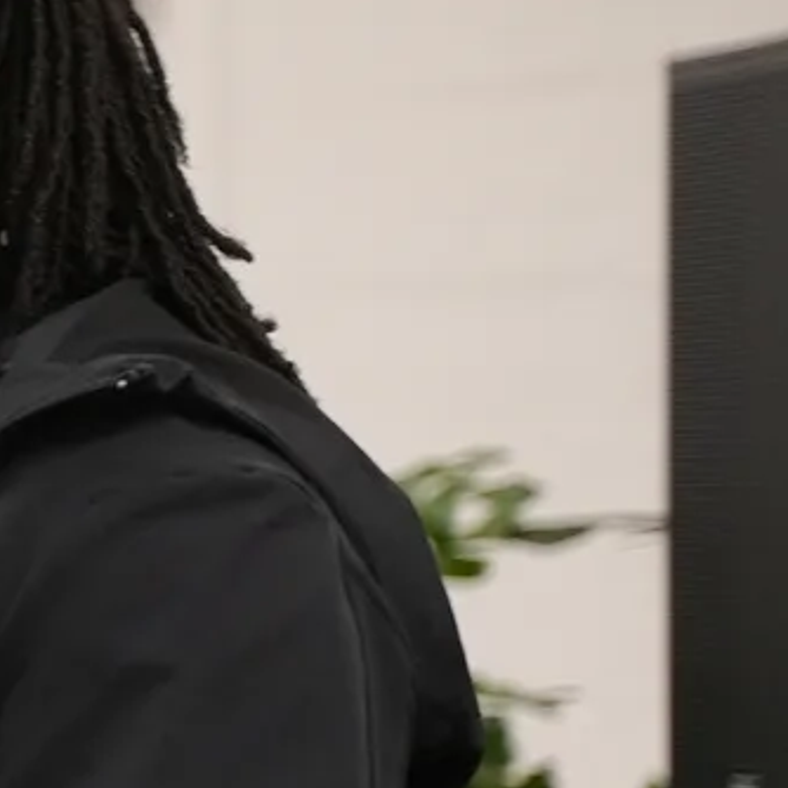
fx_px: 7083
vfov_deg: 6.4
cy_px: 500
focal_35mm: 275
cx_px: -1279
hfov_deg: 6.0
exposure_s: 1/160
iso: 1250
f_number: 2.8
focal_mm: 60
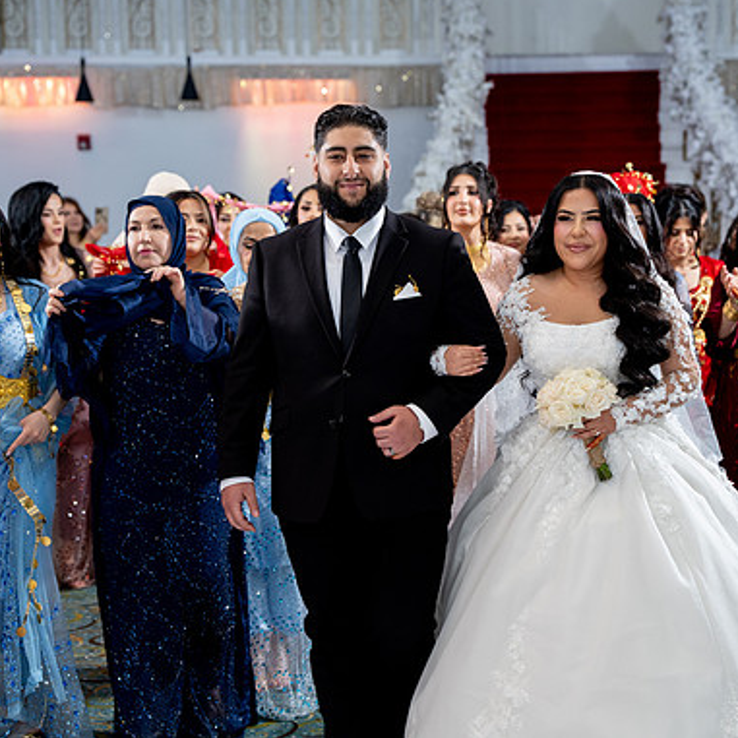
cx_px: 461
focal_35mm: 75
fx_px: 1809
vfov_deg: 23.1
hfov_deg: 23.0
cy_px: 365
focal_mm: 58
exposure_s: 1/160
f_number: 2.8
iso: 800
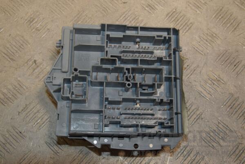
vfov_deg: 23.8
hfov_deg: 35.1
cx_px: 122
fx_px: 388
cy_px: 82
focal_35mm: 57
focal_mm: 38
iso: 800
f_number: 10
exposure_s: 1/200
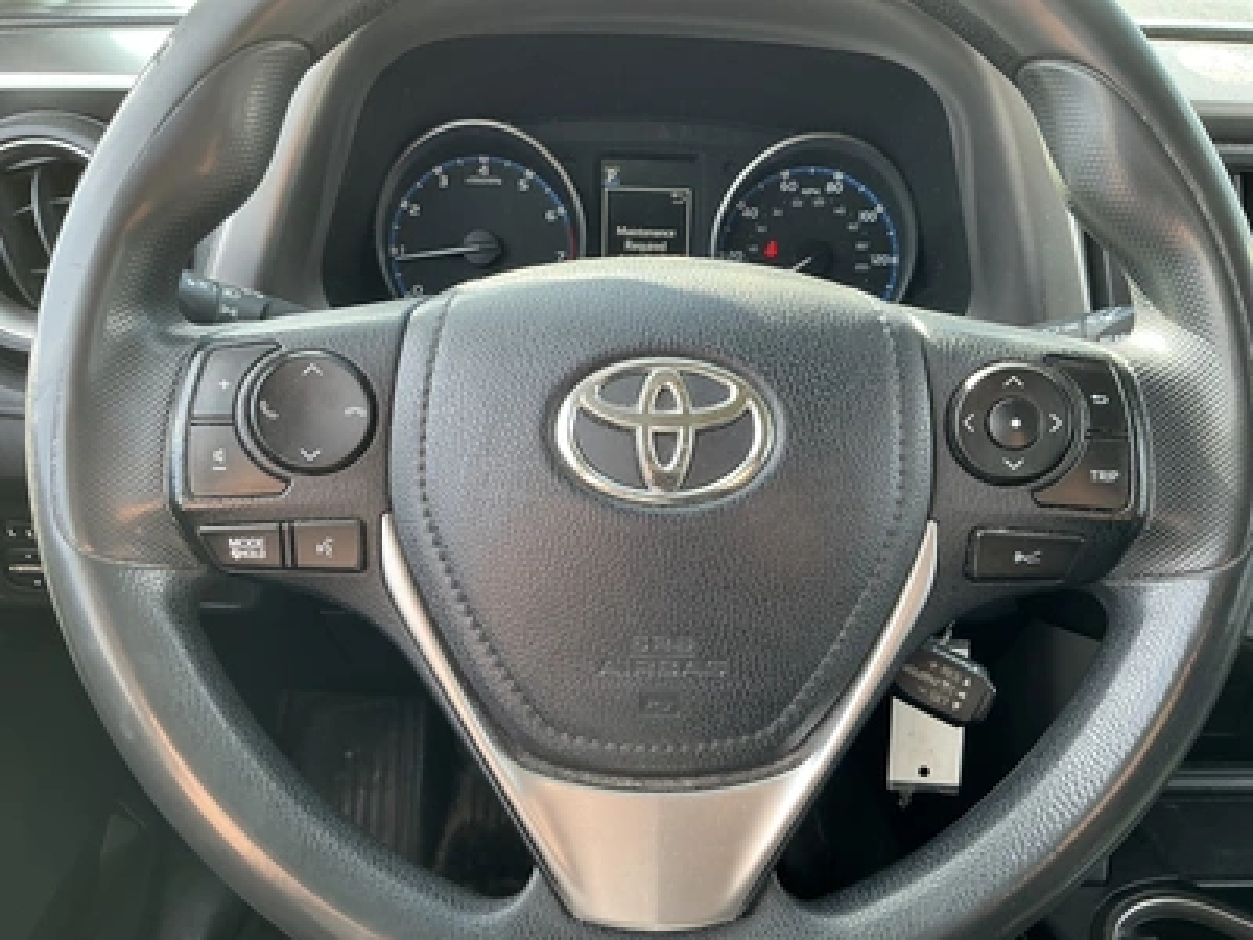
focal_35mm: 28
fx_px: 1014
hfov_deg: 63.4
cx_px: 626
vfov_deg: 49.7
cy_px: 470
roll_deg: -1.3
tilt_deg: -27.1
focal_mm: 3
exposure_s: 1/122
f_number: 1.8
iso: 64
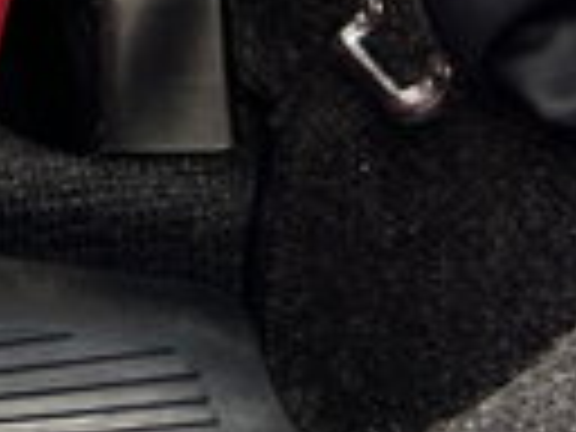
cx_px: -958
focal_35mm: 208
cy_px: -864
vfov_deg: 6.5
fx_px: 3461
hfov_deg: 8.4
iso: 50
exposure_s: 1/516
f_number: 1.5
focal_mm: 5.7
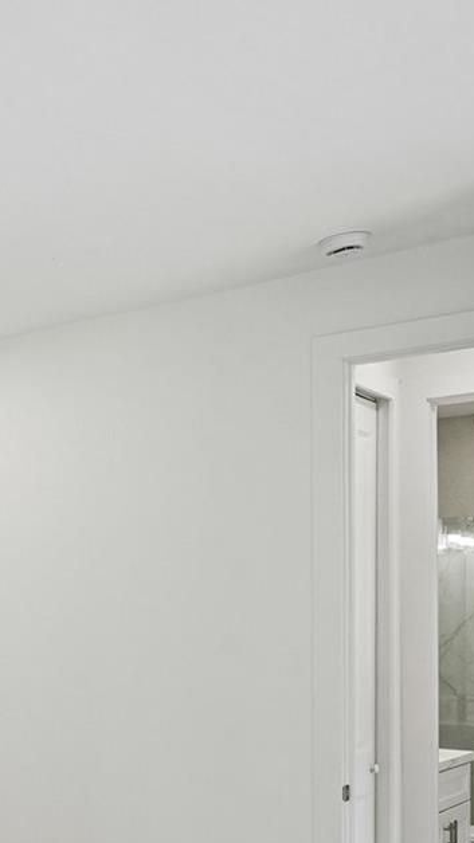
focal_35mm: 48
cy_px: 619
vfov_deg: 41.8
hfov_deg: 18.6
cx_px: -410
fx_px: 1073
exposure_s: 1/50
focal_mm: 18
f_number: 8
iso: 400
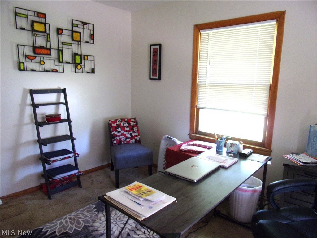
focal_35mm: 24
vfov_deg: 56.8
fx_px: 220
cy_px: 119
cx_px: 158
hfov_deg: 71.6
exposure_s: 1/24
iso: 200
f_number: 3.3
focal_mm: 4.3
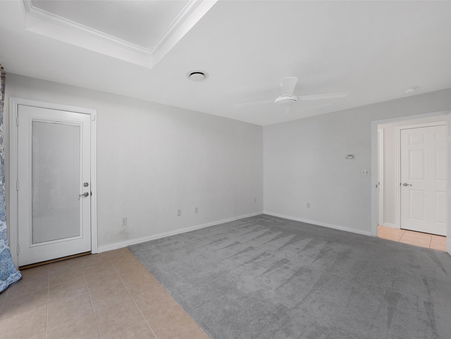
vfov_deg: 89.9
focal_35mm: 13
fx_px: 169
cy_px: 170
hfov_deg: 106.1
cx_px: 218
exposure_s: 1/15
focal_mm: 12
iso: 640
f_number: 9
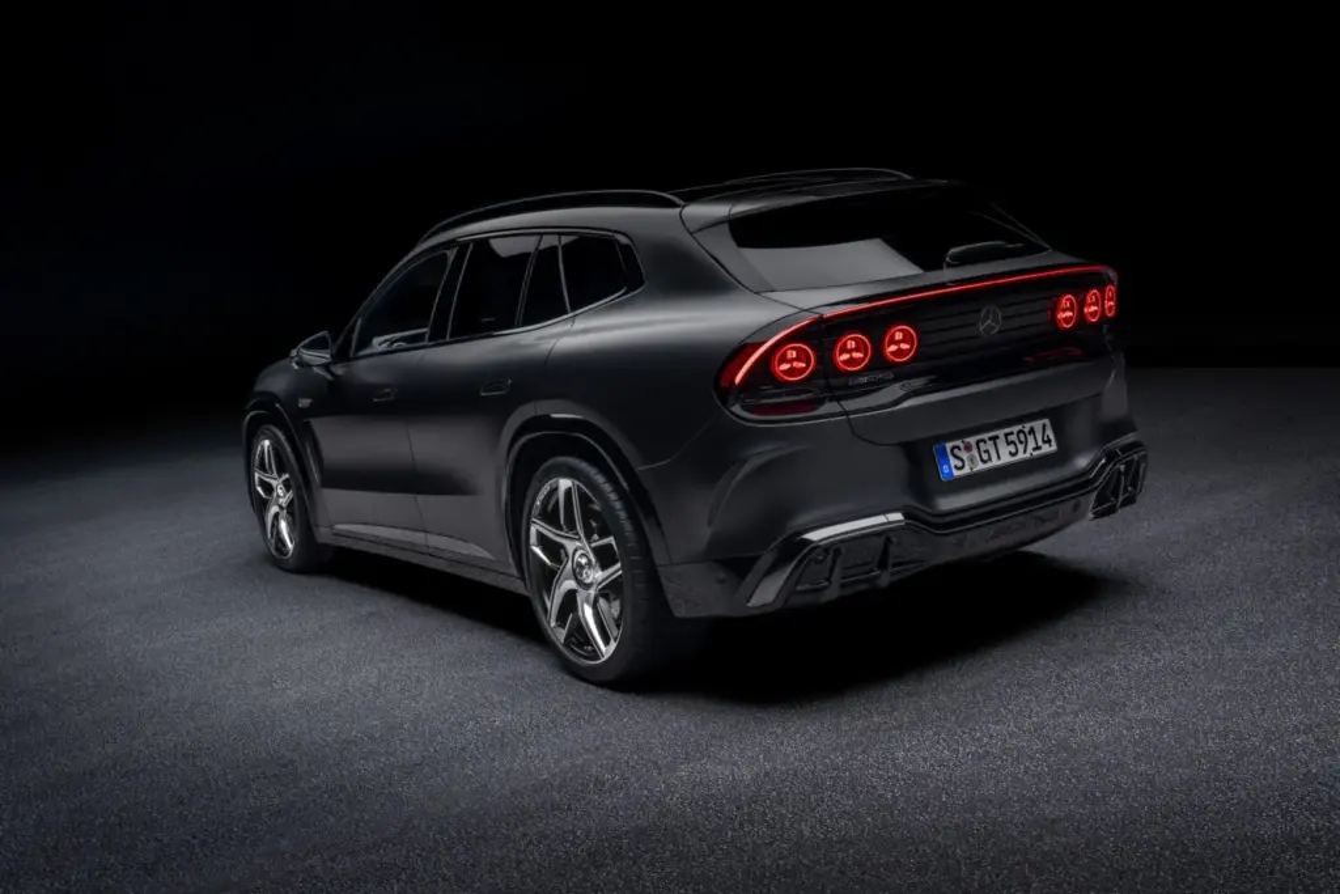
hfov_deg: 54.4
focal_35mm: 35
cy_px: 447
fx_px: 1303
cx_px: 670
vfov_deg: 37.9
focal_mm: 35
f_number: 7.1
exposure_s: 1/20
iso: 200
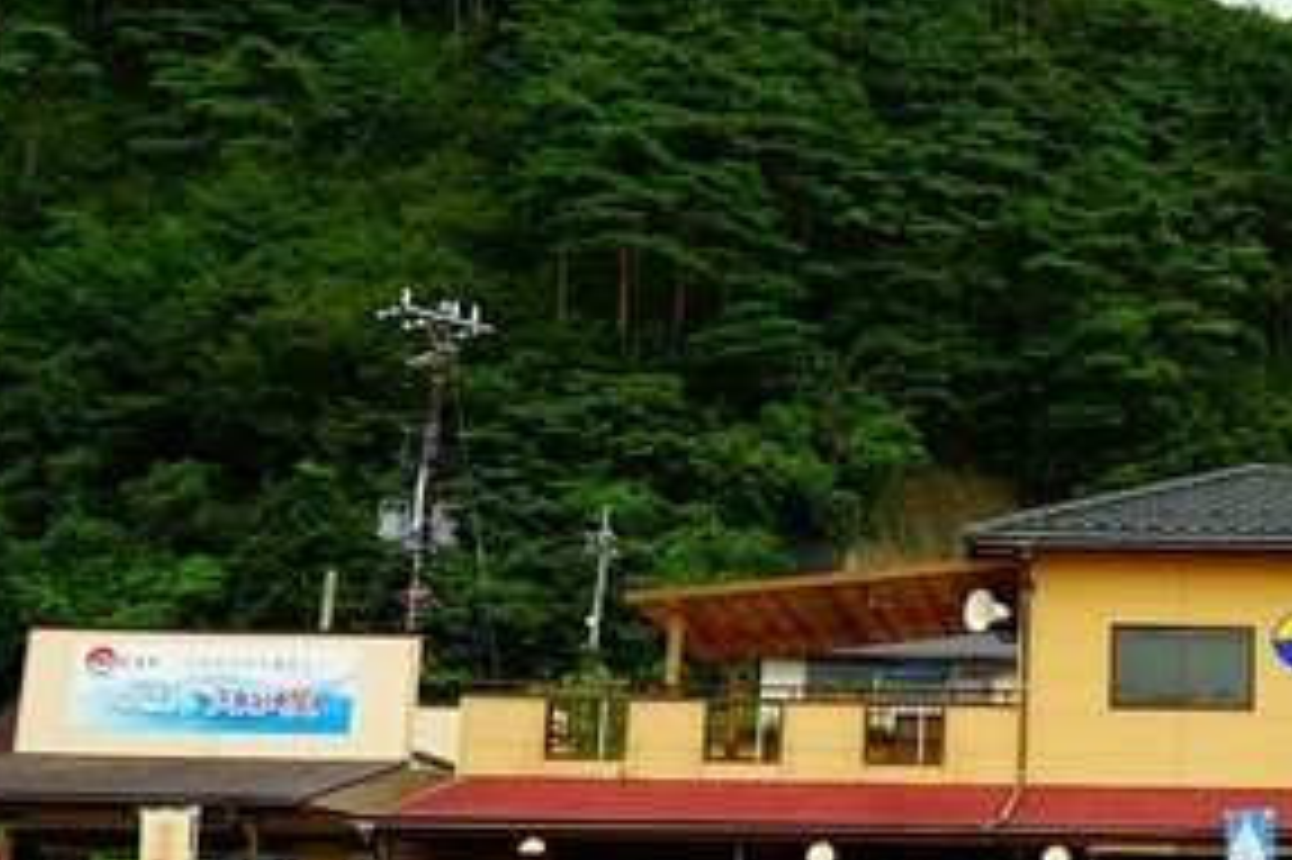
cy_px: 369
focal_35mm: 67
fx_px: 2403
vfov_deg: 20.3
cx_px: 1265
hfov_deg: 28.4
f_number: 4.5
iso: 100
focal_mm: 24
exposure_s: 1/90
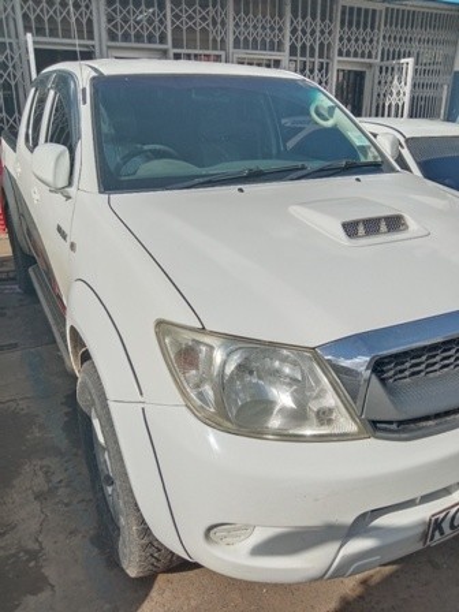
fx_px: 460
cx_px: 230
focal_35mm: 26
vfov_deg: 67.3
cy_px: 306
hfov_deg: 53.1
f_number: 2.2
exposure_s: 1/945
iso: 101
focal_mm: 3.65
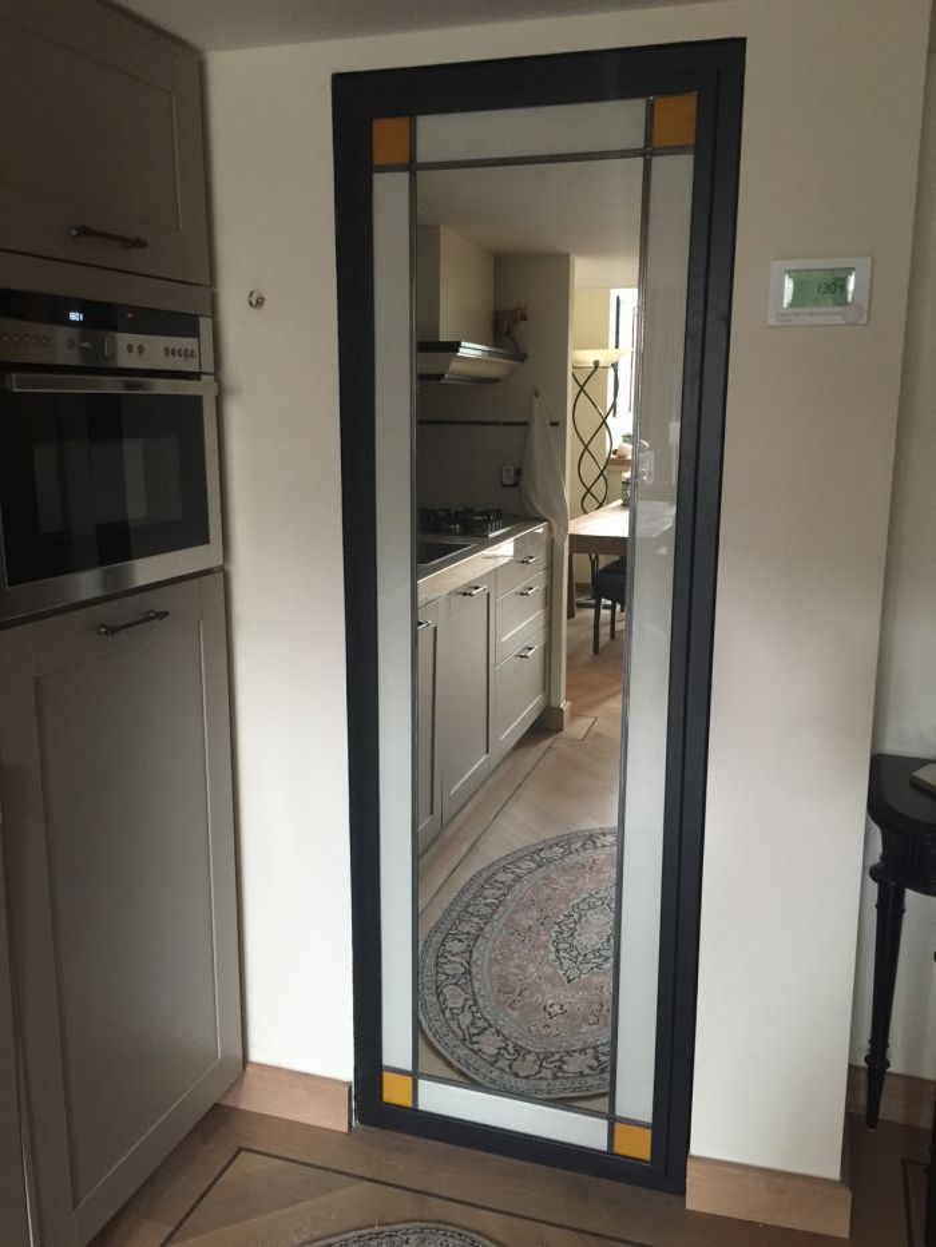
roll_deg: +0.7
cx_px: 468
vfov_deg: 61.7
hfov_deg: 48.2
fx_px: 1045
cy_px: 624
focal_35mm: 29
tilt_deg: -10.8
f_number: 2.2
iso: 125
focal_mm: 4.15
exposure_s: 1/15
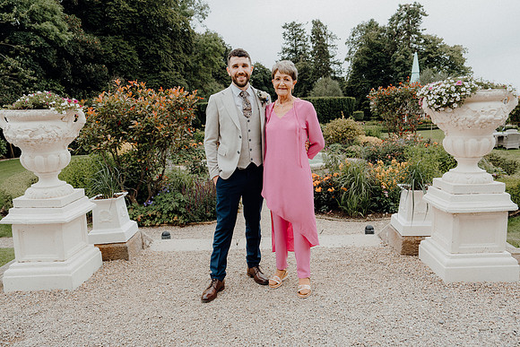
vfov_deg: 48.0
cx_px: 260
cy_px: 174
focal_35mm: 27
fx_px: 390
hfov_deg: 67.4
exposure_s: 1/160
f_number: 5
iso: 125
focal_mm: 27
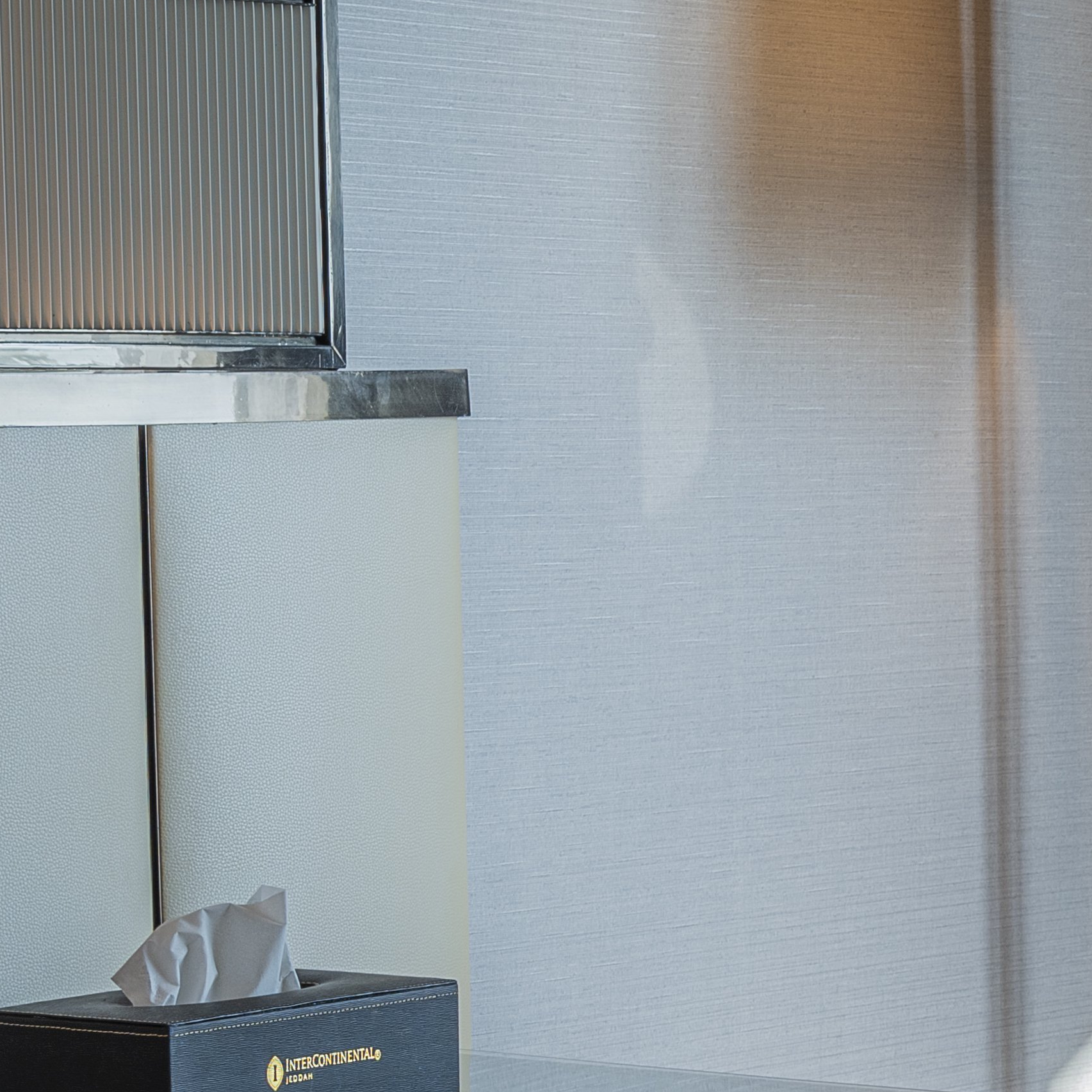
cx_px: 1297
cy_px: 702
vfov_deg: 11.6
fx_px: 5354
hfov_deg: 11.4
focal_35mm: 150
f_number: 8
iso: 50
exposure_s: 1/10
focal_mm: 50
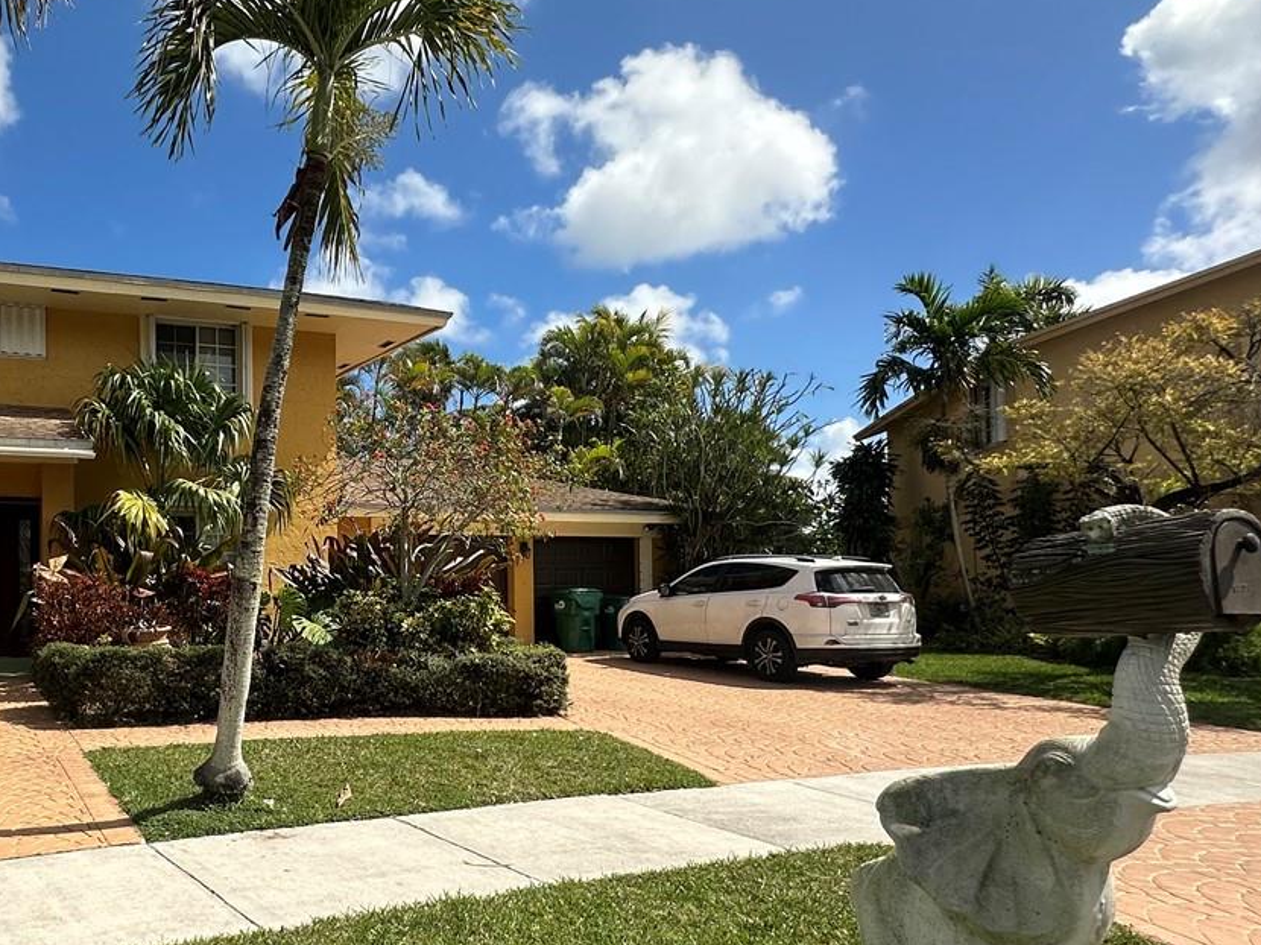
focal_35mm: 27
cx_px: 263
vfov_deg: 51.0
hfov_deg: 60.4
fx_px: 983
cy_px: 573
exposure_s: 1/2257
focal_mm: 2.22
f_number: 2.2
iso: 40
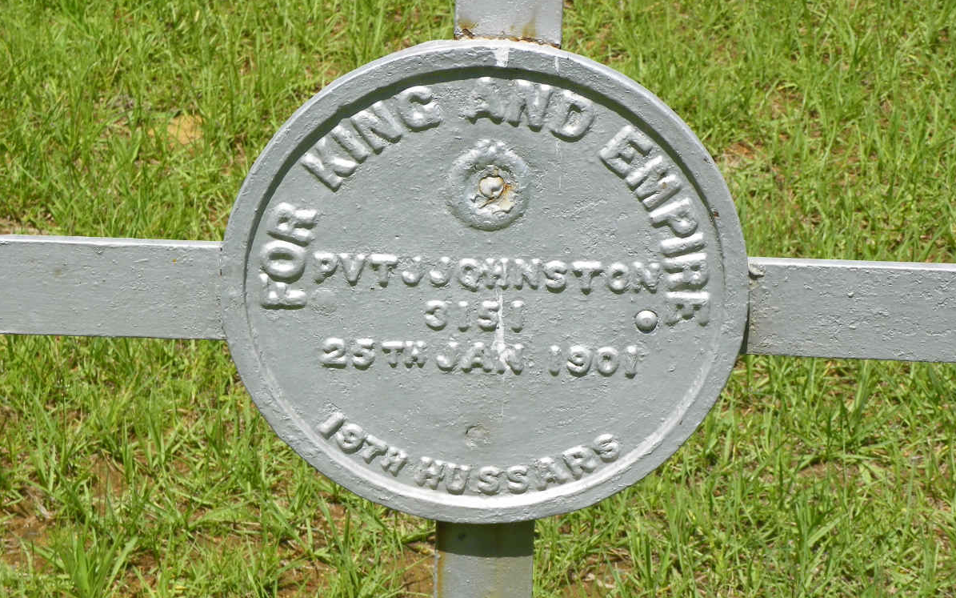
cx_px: 478
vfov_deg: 11.4
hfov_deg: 18.1
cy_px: 287
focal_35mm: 115
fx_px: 2996
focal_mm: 19.2
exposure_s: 1/200
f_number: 5.6
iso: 64
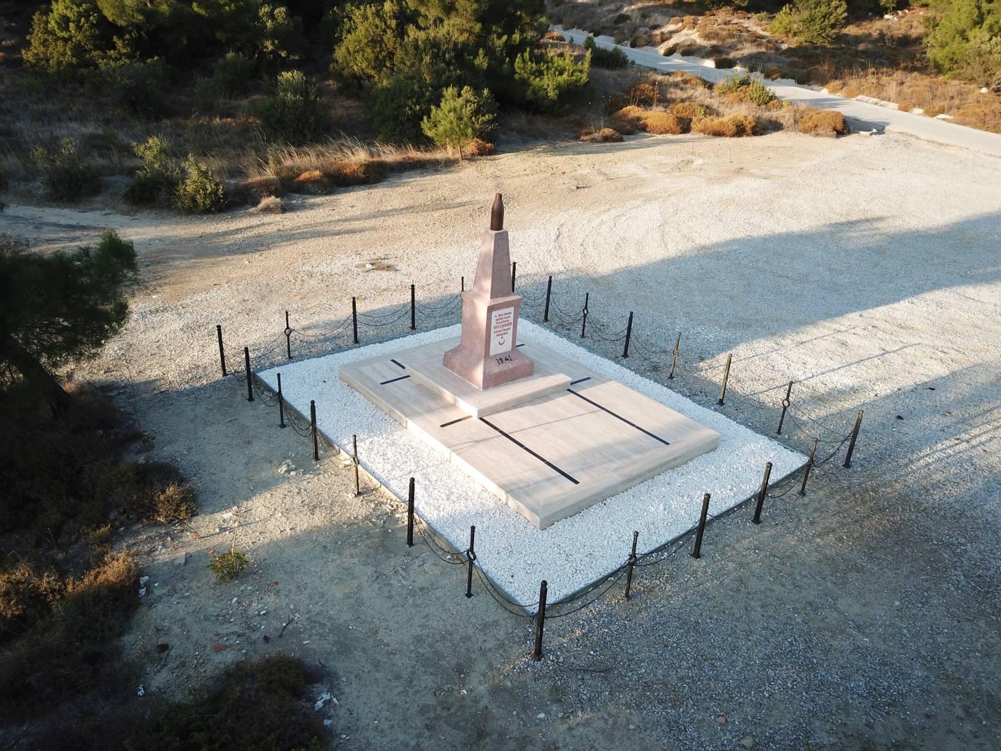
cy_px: 376
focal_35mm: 26
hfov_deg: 67.3
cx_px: 500
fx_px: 752
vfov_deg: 53.1
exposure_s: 1/310
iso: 100
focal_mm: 4.73
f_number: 2.2
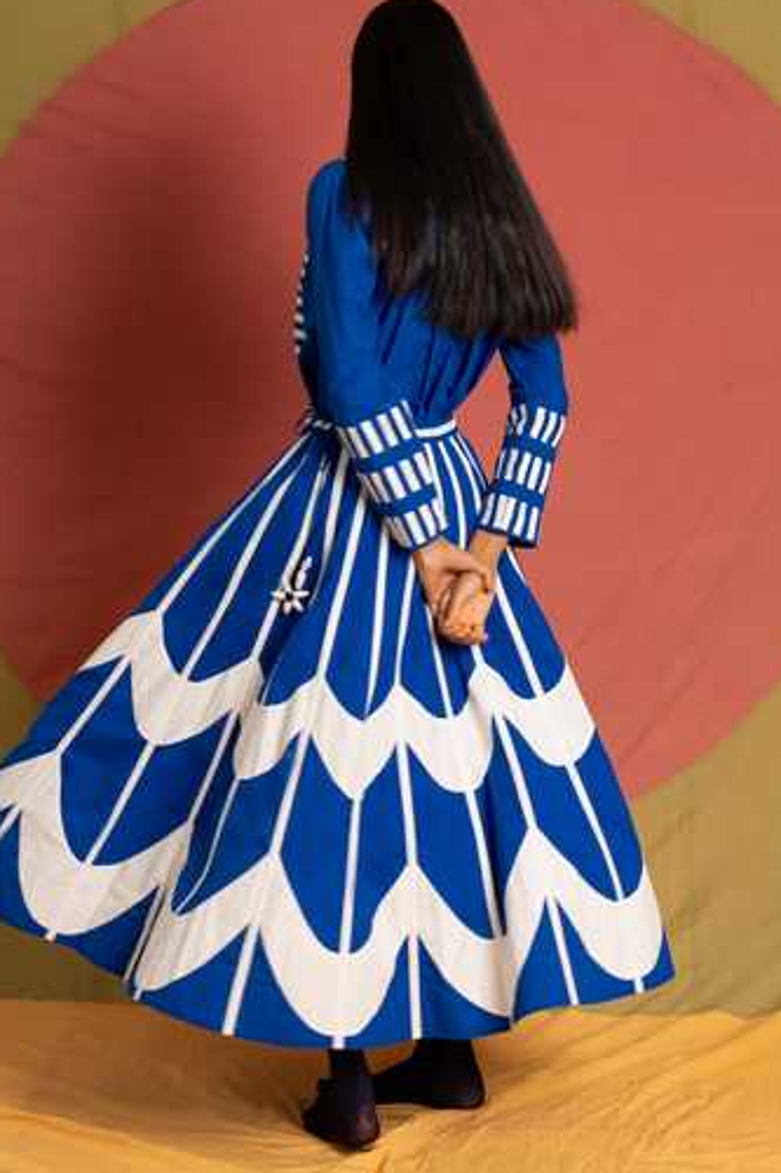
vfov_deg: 46.4
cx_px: 392
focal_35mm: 42
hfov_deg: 31.9
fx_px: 1368
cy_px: 567
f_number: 3.2
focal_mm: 40
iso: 1250
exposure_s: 1/200
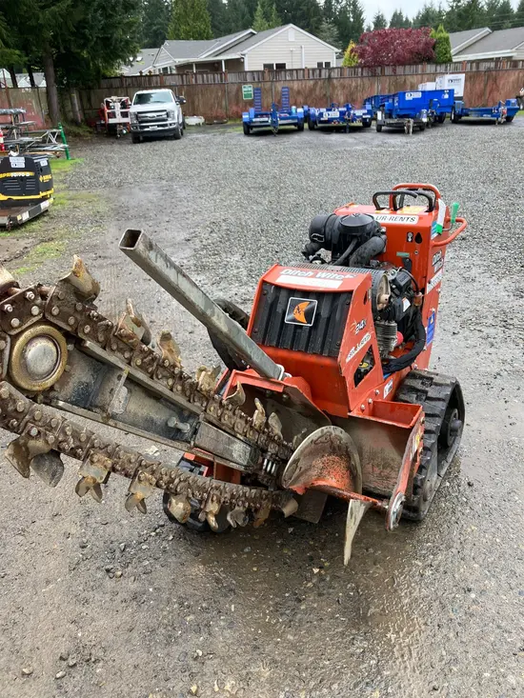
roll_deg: +2.5
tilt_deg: -19.4
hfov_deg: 49.8
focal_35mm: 28
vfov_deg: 63.4
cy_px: 349
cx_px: 262
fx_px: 565
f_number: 1.8
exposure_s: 1/161
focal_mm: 3.99
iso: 25
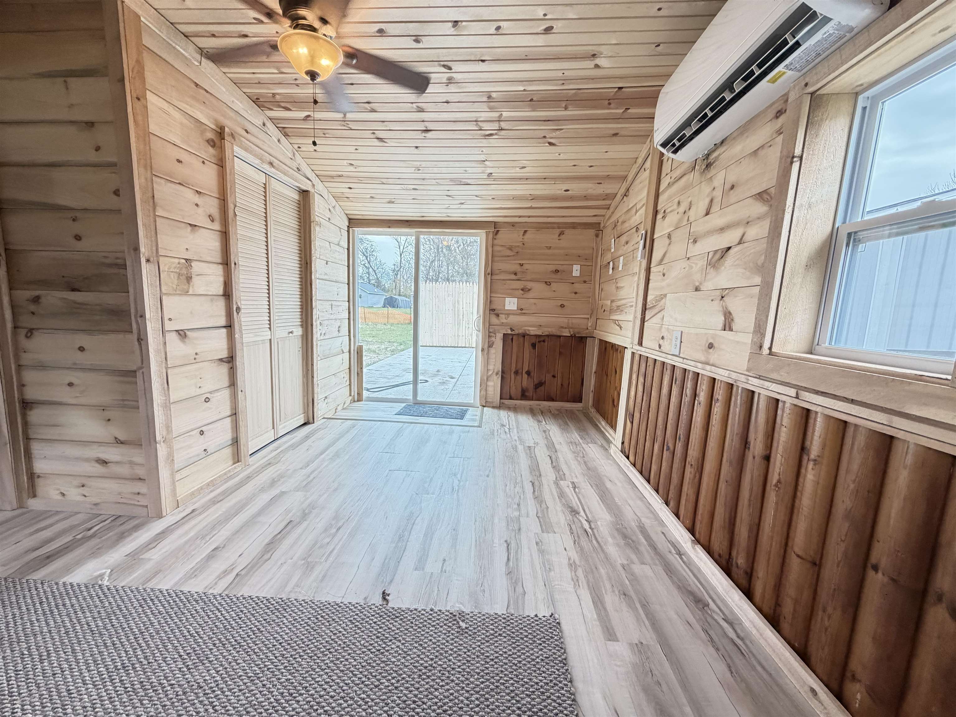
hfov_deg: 102.1
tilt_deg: -7.4
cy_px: 358
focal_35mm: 14
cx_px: 478
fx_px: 387
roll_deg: -2.1
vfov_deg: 85.7
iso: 320
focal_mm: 2.22
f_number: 2.2
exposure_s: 1/60
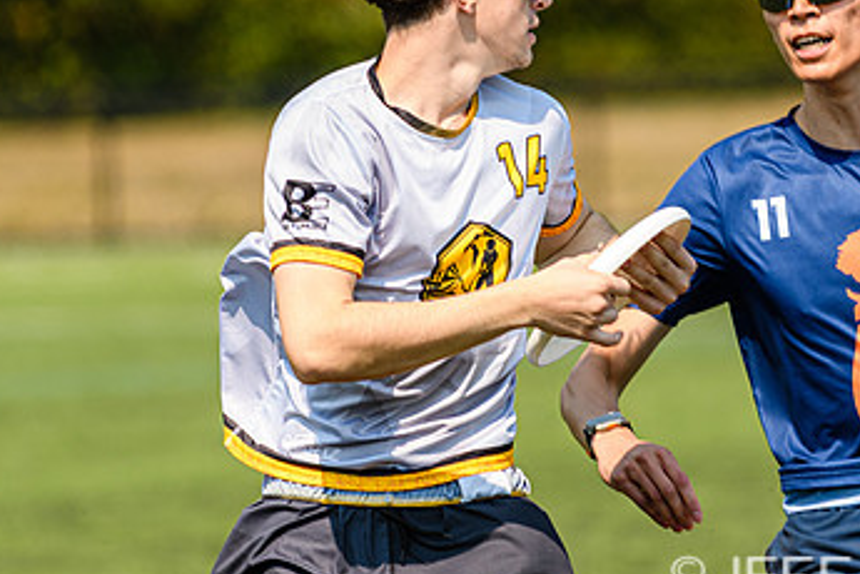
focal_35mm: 505
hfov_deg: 4.1
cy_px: 196
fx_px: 12063
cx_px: 506
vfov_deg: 2.7
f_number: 3.2
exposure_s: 1/1000
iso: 100
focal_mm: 200
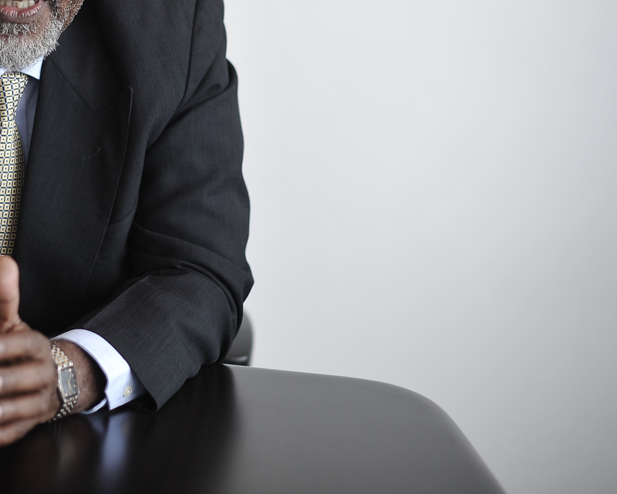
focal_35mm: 87
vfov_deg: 17.5
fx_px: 1589
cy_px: 117
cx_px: 115
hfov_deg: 21.7
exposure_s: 1/250
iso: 400
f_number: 1.8
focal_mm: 50
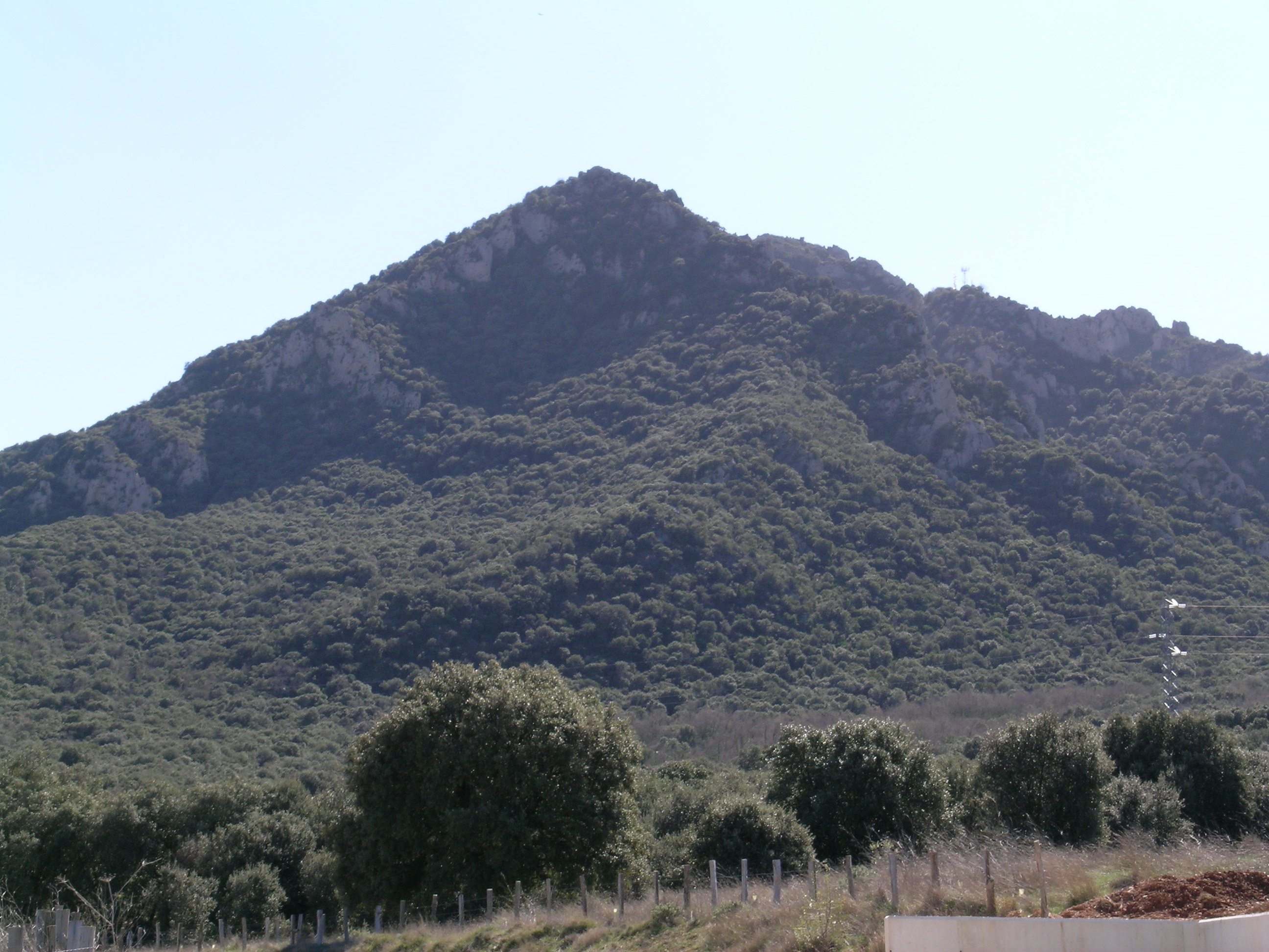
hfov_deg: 26.0
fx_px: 2749
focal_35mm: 75
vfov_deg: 19.6
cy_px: 476
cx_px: 634
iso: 50
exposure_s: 1/146
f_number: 7.1
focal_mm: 15.6
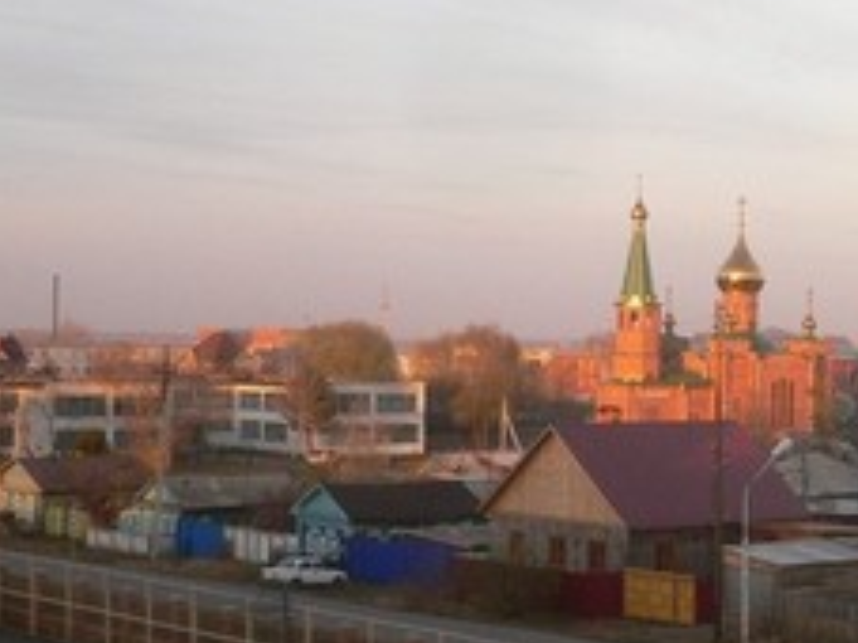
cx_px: 779
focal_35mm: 77
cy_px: 369
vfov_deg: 19.1
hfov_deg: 24.6
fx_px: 1908
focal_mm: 5.8
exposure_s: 1/160
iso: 80
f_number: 2.8
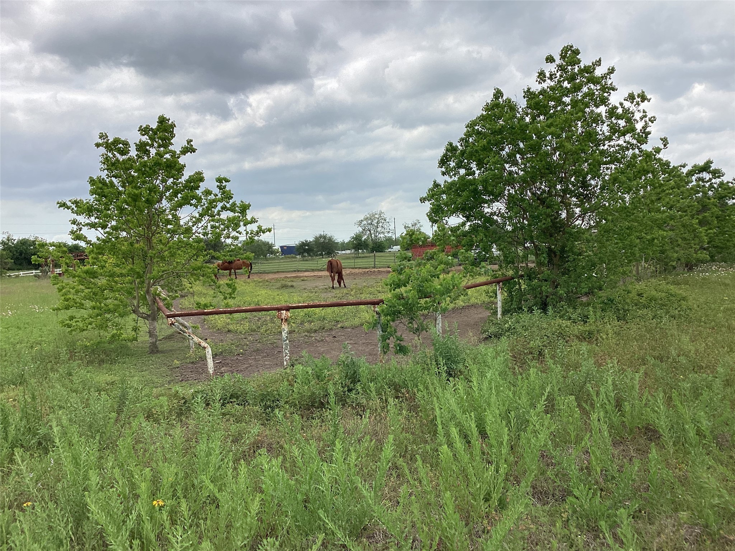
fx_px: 658
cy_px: 276
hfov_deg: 58.4
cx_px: 368
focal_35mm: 31
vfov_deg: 45.4
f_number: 2.4
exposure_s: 1/1101
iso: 25
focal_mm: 3.3
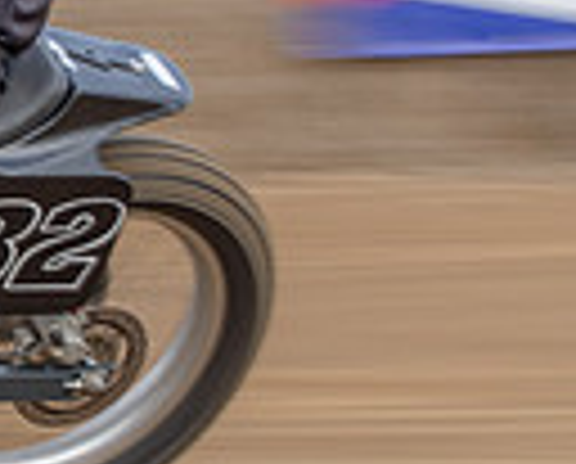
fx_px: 7279
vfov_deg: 3.6
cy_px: 6
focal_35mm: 426
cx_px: -231
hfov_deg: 4.5
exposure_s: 1/100
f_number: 8
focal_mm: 56
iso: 100
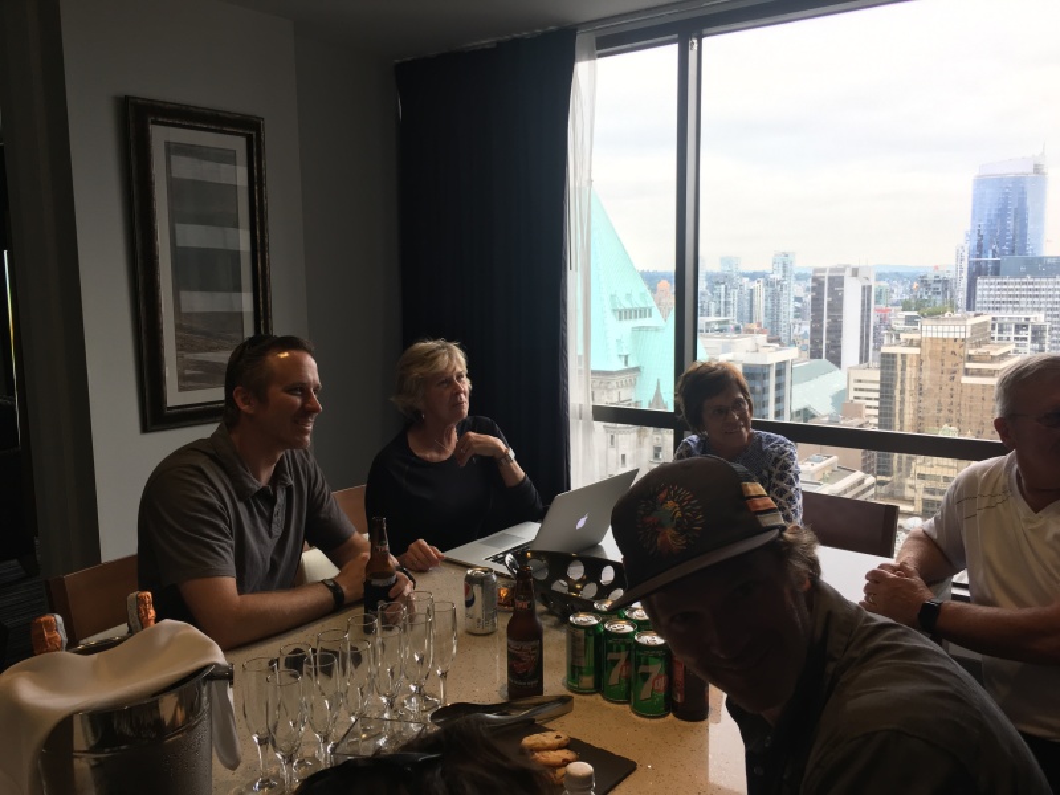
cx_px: 530
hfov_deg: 61.7
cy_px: 398
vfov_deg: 48.2
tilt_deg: -7.5
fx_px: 888
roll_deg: +1.1
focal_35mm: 29
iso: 40
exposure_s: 1/120
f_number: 2.2
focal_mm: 4.15
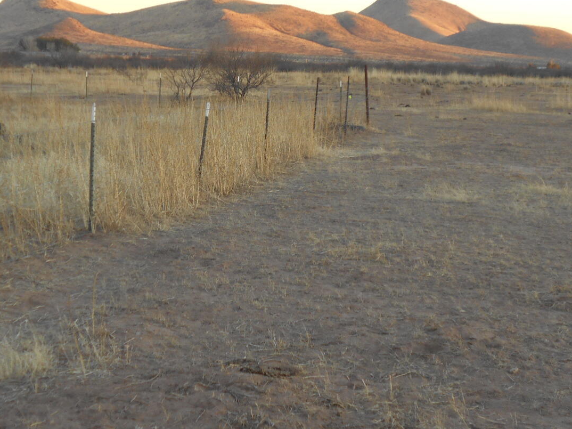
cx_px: 238
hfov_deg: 26.6
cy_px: 159
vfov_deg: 20.1
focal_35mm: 73
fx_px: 1206
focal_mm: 8.8
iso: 80
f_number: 4.5
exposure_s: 1/40
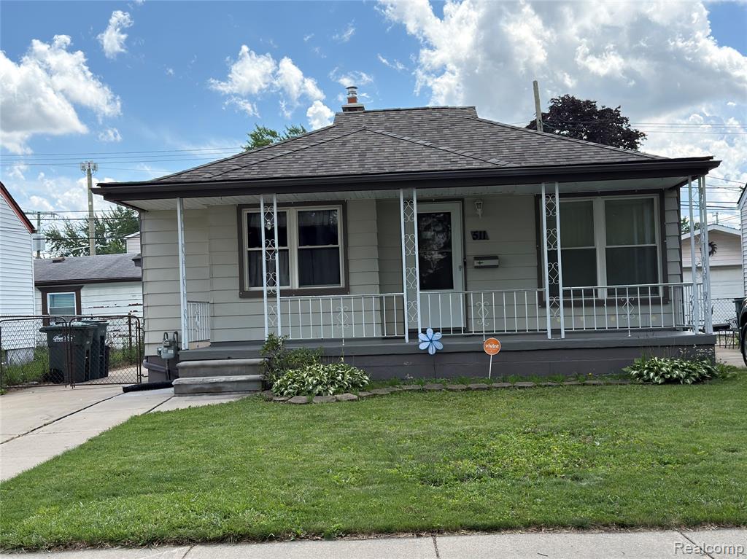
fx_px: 992
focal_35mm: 46
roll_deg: +2.8
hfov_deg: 41.3
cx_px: 374
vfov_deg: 31.5
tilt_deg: +2.2
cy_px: 280
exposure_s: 1/3953
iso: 100
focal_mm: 6.76
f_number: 1.78
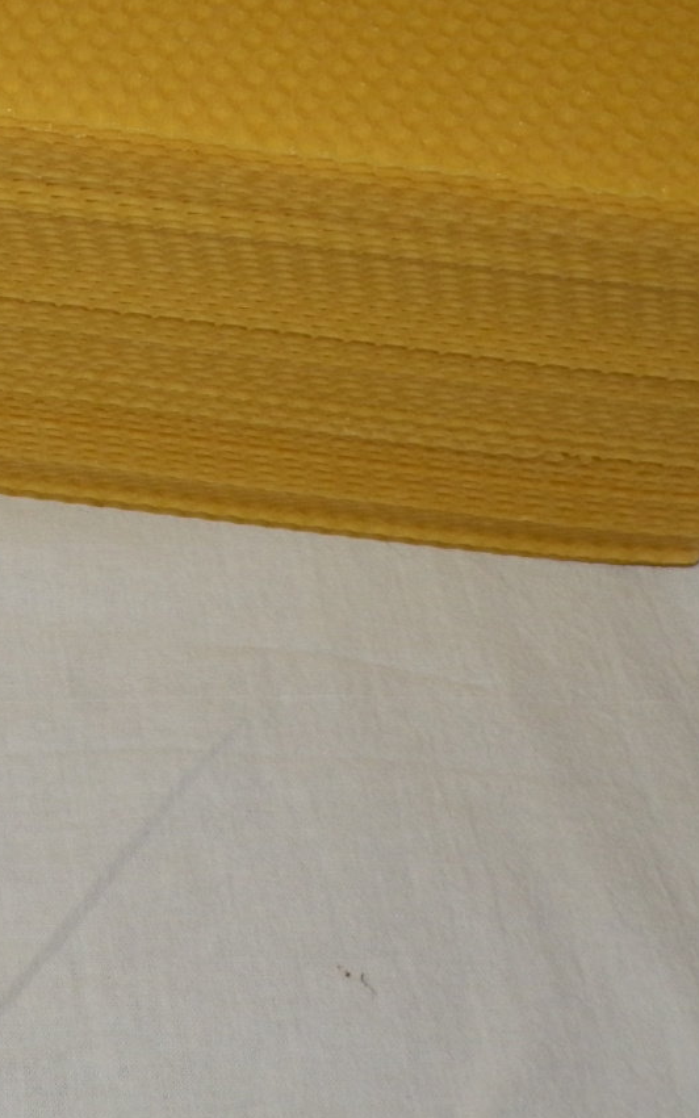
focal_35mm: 67
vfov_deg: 30.2
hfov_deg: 17.9
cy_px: 313
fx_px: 2042
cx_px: -271
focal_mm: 5
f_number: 3.3
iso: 100
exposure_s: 1/30
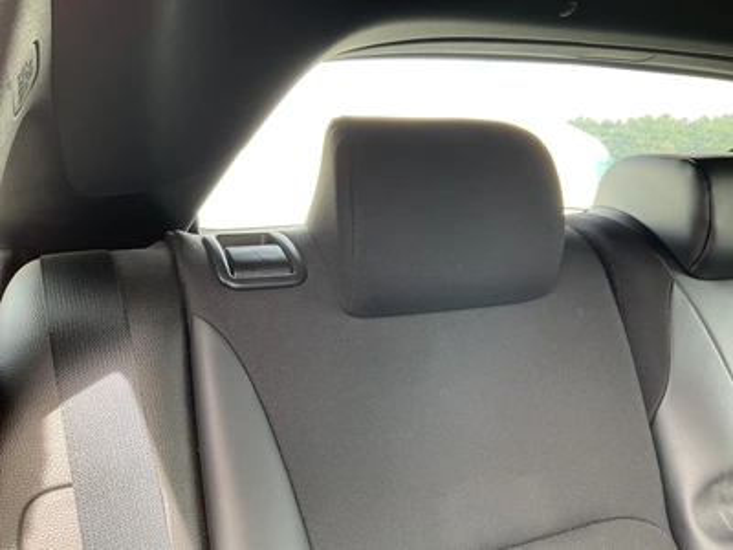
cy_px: 275
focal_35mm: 29
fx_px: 614
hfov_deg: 61.7
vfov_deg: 48.2
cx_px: 366
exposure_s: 1/122
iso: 64
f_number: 1.8
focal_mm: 3
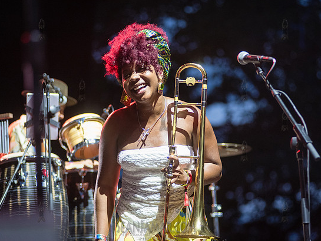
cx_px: 174
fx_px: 1215
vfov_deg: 11.3
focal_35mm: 131
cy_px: 120
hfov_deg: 15.0
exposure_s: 1/800
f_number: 2.8
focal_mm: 120
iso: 3200
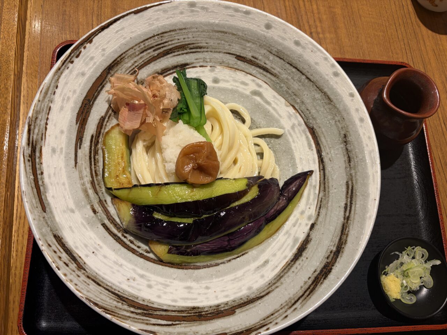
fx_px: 336
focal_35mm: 26
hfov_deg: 67.3
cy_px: 168
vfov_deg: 53.1
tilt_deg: -72.9
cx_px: 224
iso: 80
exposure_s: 1/50
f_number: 1.6
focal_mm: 5.96
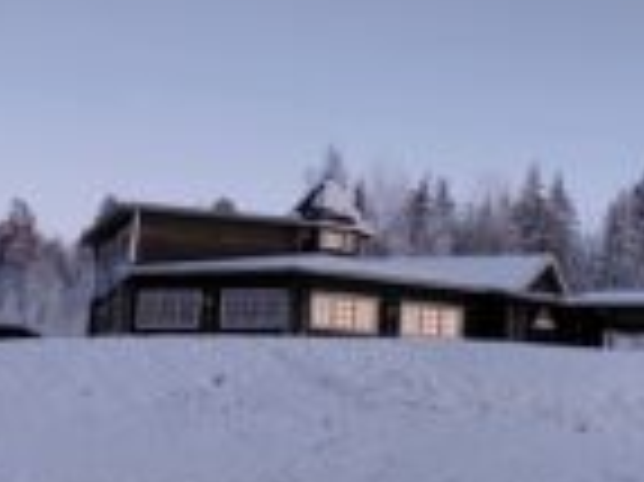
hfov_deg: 26.8
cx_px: 581
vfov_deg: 20.9
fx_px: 1301
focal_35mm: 70
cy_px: 315
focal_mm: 4.69
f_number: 1.8
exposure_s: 1/205
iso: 50
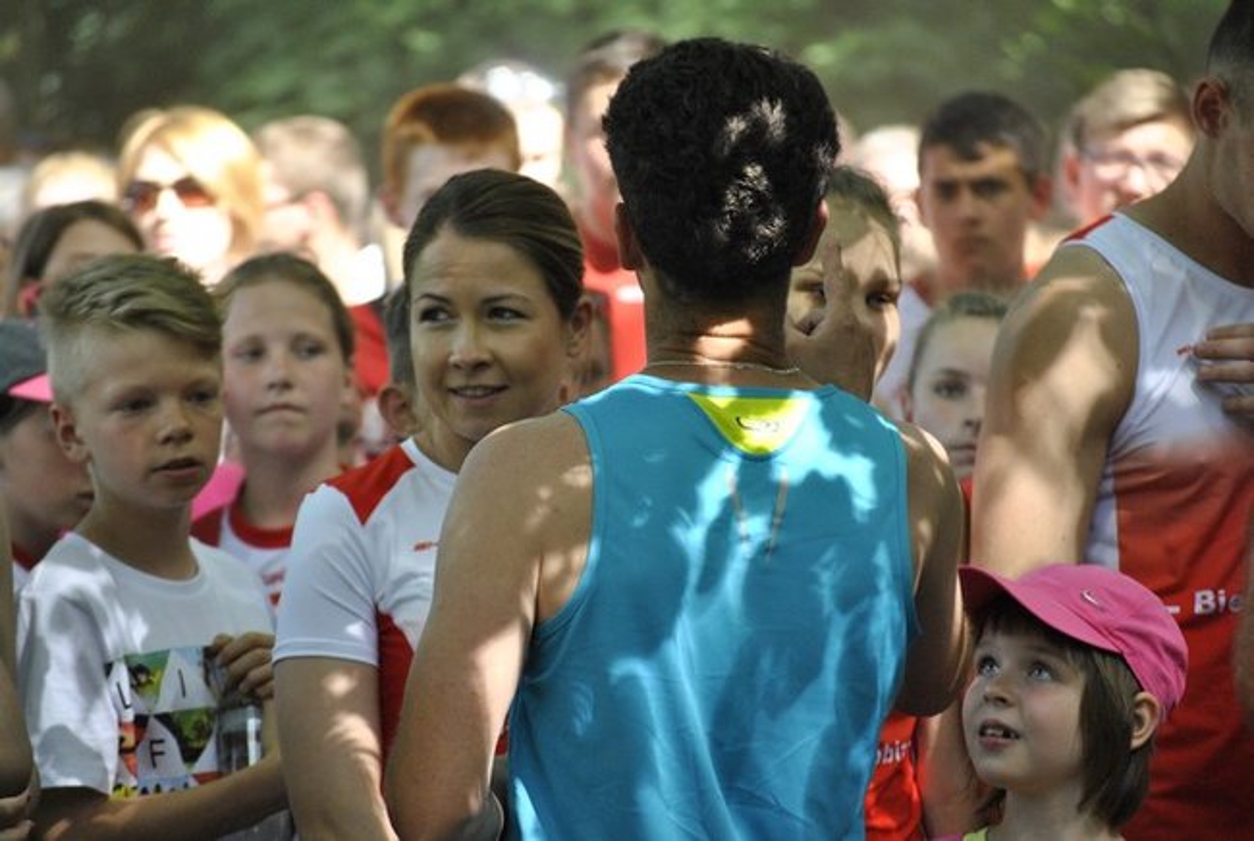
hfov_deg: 9.4
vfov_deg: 6.3
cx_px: 627
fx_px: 7590
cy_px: 420
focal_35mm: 218
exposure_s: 1/320
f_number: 5
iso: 800
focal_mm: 145
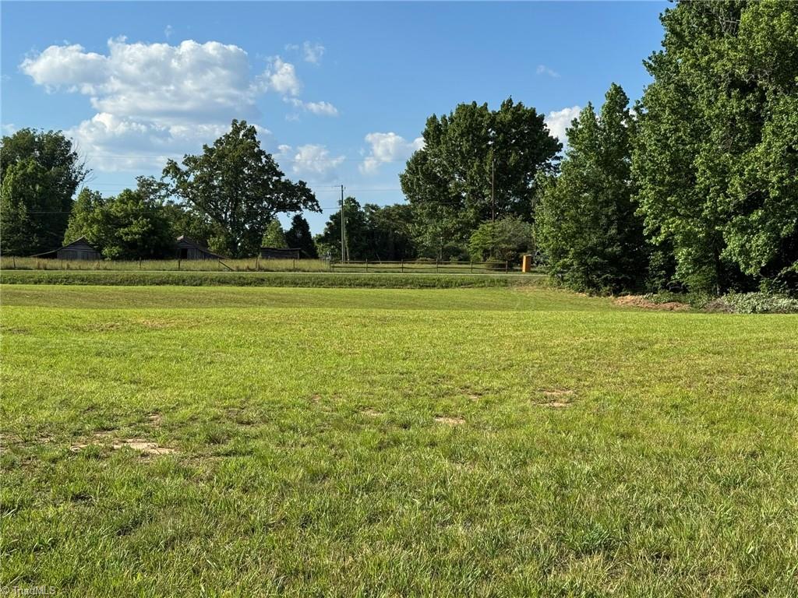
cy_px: 299
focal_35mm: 48
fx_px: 1107
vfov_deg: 30.3
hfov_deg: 39.7
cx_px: 399
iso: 64
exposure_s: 1/3425
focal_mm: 6.76
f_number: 1.78
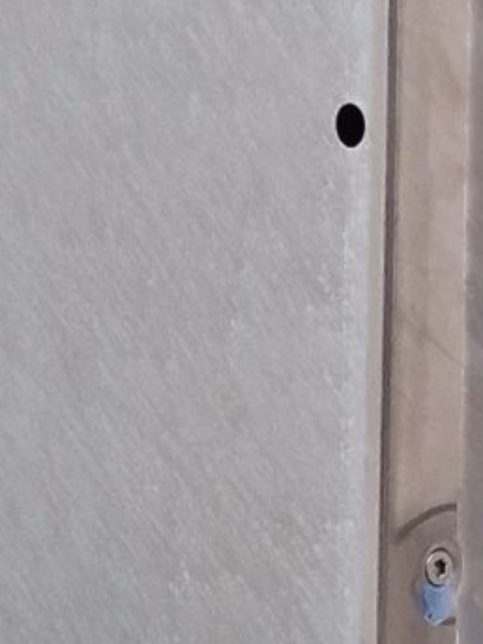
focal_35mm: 171
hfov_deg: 8.6
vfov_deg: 11.5
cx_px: 451
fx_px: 3181
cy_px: 180
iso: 320
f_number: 1.8
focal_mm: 6.4
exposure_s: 1/100
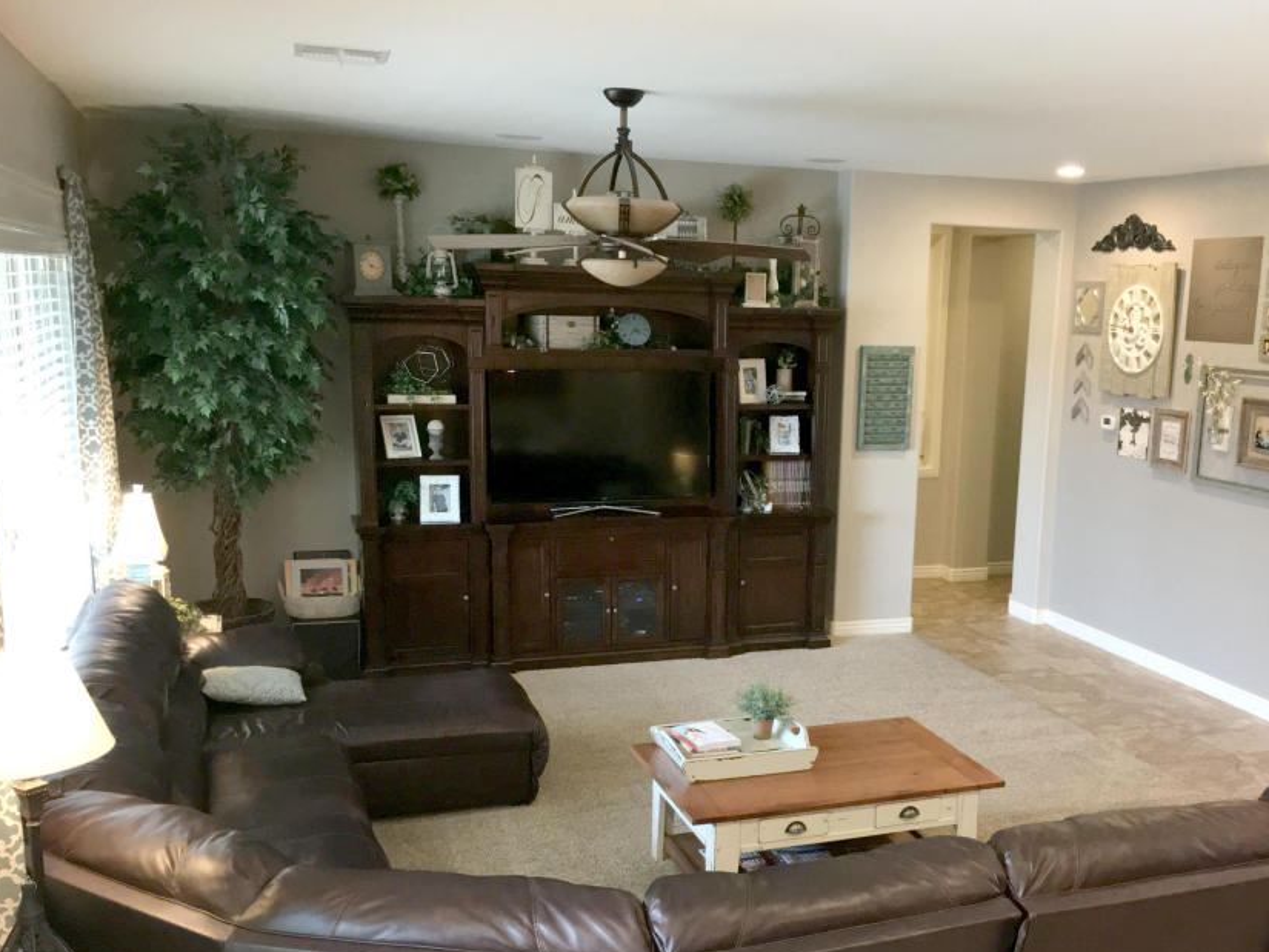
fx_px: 1320
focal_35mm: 36
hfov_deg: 50.9
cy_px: 578
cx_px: 778
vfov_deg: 39.5
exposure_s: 1/30
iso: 125
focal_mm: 4.15
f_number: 2.2
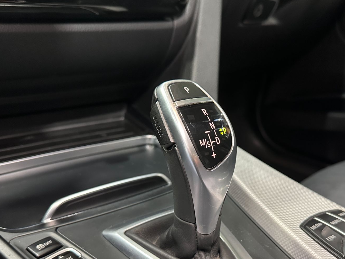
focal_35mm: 35
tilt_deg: -25.8
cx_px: 207
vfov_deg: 40.1
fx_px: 349
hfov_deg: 52.3
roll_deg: -4.1
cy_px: 177
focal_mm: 6.86
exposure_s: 1/50
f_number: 1.78
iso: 800
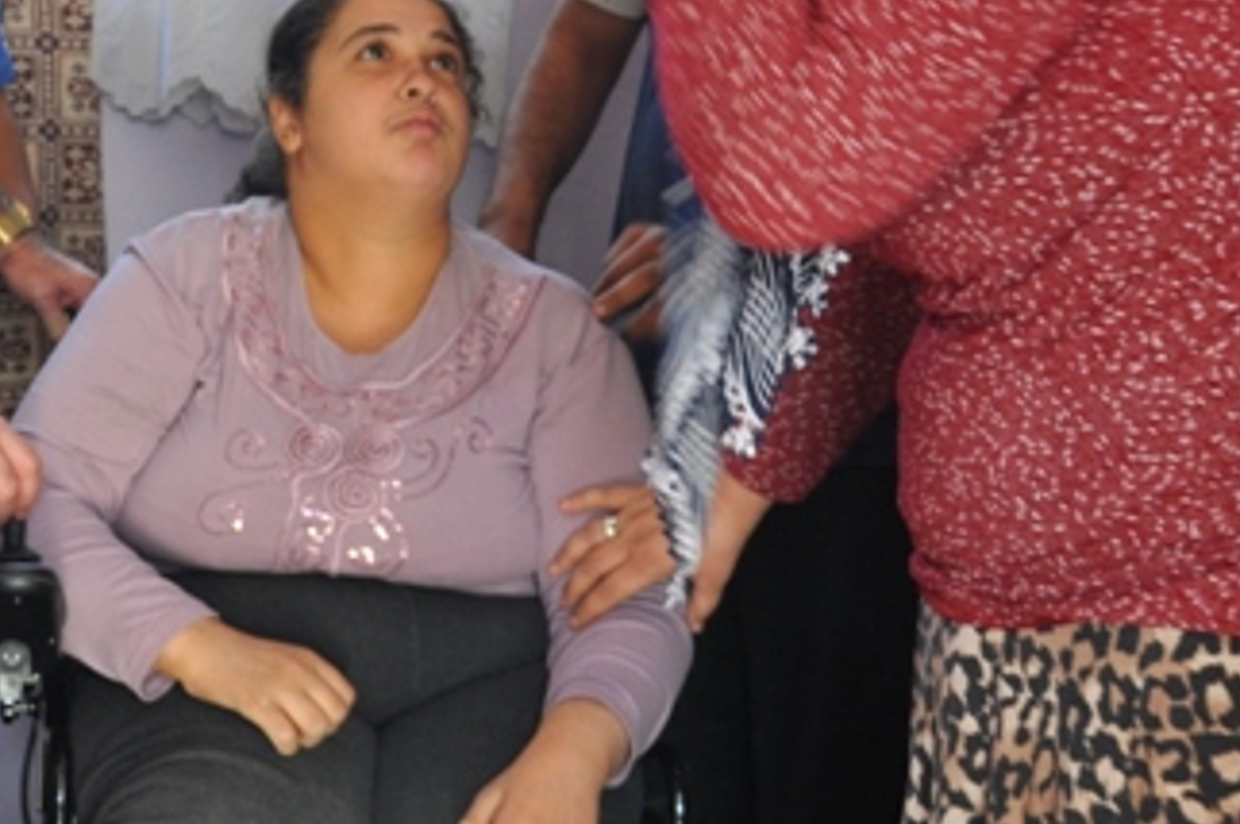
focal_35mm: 67
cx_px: 393
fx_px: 2305
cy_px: 399
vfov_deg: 20.3
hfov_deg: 29.8
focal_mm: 18
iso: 400
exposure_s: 1/25
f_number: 5
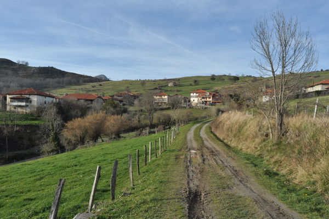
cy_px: 110
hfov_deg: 64.6
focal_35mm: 28
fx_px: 260
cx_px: 164
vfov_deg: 45.6
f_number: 18
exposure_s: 1/125
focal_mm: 19
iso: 200
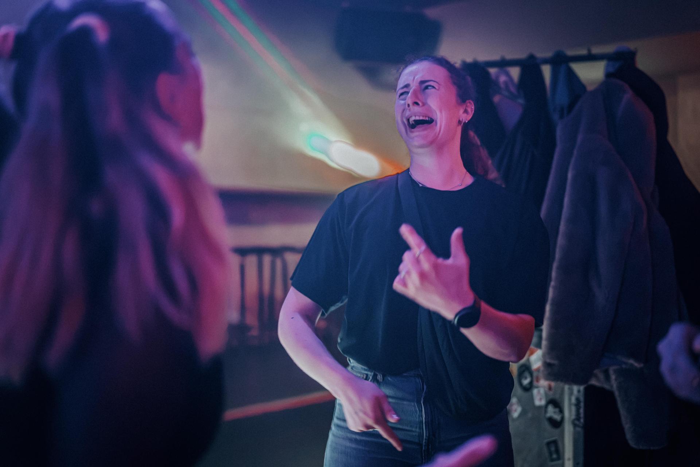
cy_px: 234
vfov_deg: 37.9
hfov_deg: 54.4
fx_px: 681
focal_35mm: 35
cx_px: 350
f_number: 1.2
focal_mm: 35
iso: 6400
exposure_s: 1/60
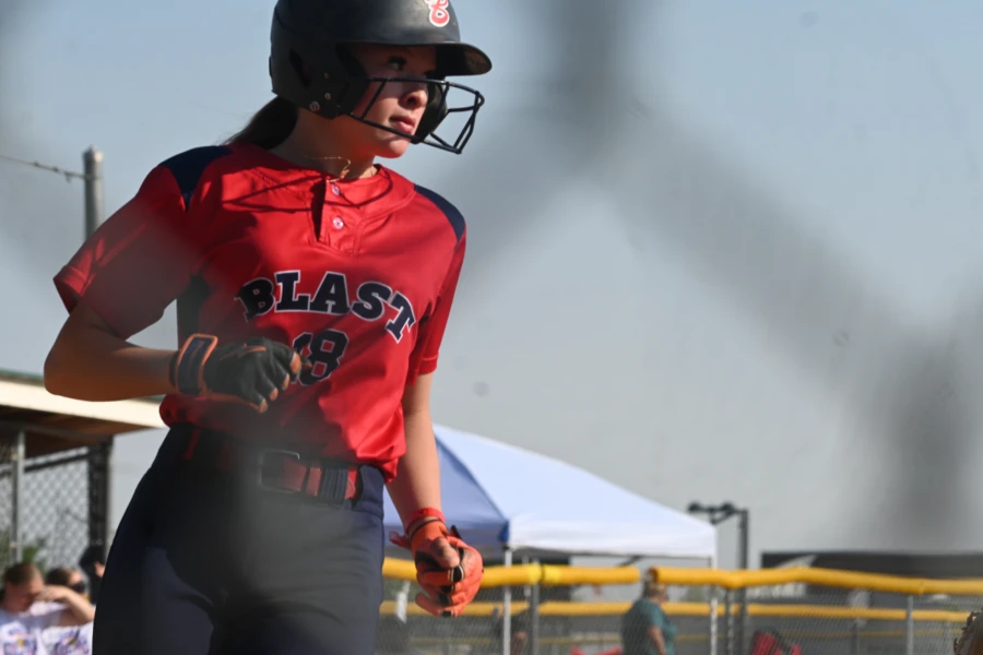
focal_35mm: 150
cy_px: 328
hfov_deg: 13.7
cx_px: 492
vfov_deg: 9.1
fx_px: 4096
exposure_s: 1/400
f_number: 7.1
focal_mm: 100
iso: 100
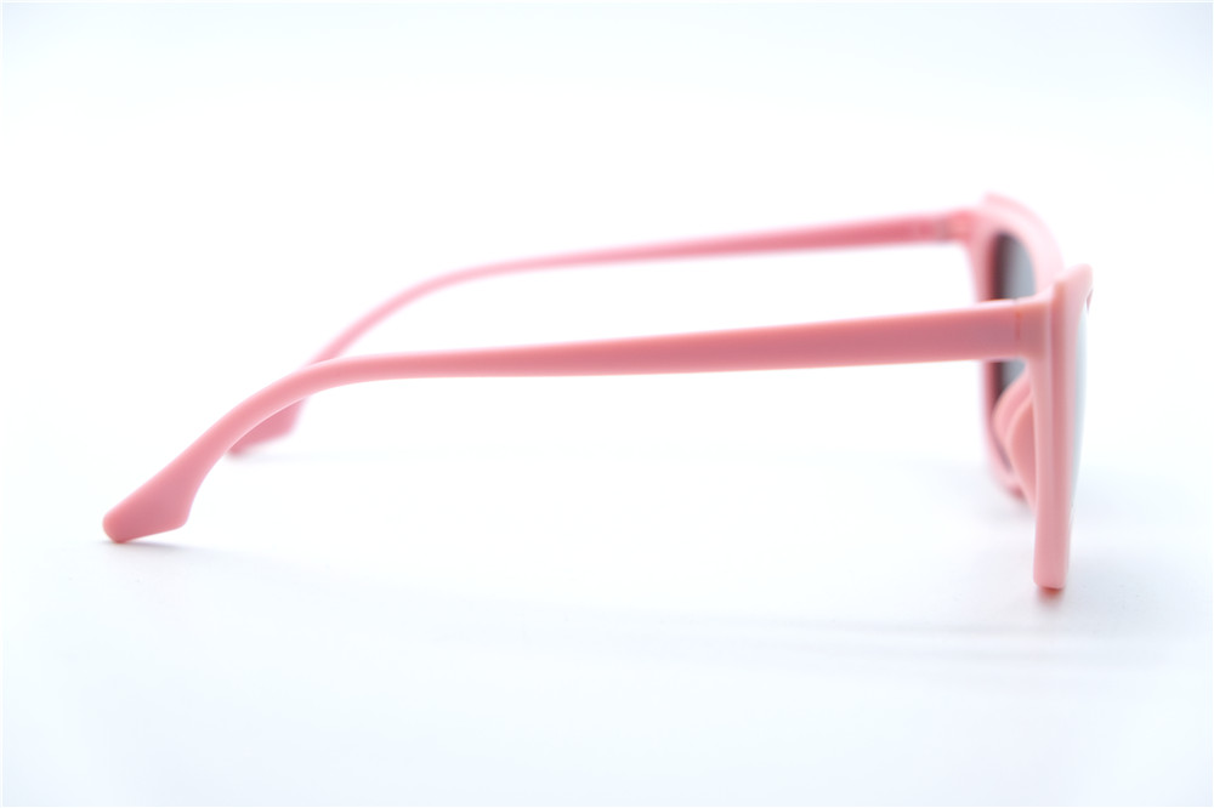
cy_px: 404
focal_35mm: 69
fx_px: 2326
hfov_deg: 29.3
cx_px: 607
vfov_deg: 19.7
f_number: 4
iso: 500
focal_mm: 46.3
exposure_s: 1/1000
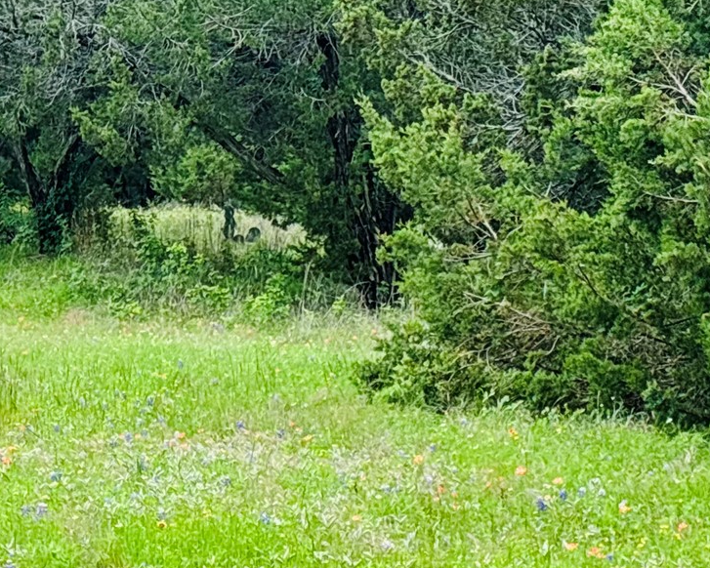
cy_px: 652
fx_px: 3006
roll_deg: +1.1
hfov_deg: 13.5
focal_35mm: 143
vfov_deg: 10.6
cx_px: 244
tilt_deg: -10.4
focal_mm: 5.96
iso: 32
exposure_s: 1/675
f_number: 1.6
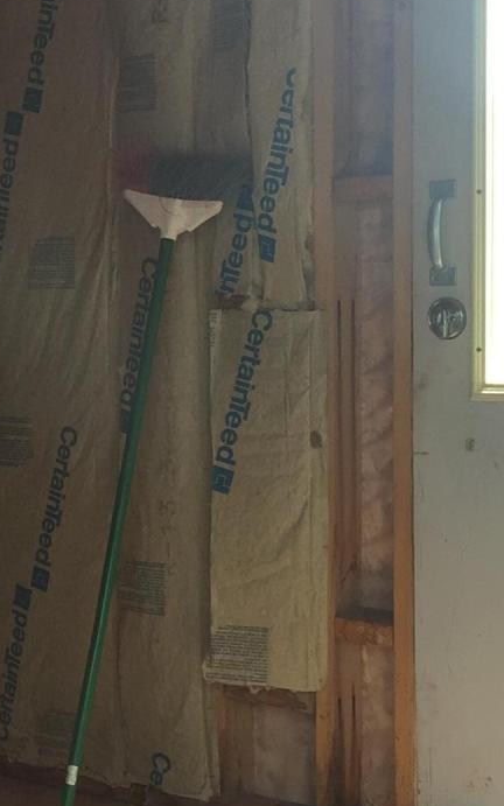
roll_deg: +1.5
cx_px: -77
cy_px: 458
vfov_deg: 23.3
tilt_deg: -6.4
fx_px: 1956
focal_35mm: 89
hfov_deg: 14.3
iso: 40
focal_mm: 4.15
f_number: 2.2
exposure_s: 1/60
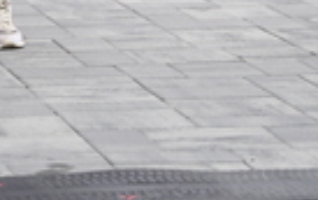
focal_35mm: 315
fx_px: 2733
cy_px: -400
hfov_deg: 6.7
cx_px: 117
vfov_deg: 4.0
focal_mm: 77
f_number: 2.8
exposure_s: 1/1600
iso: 640
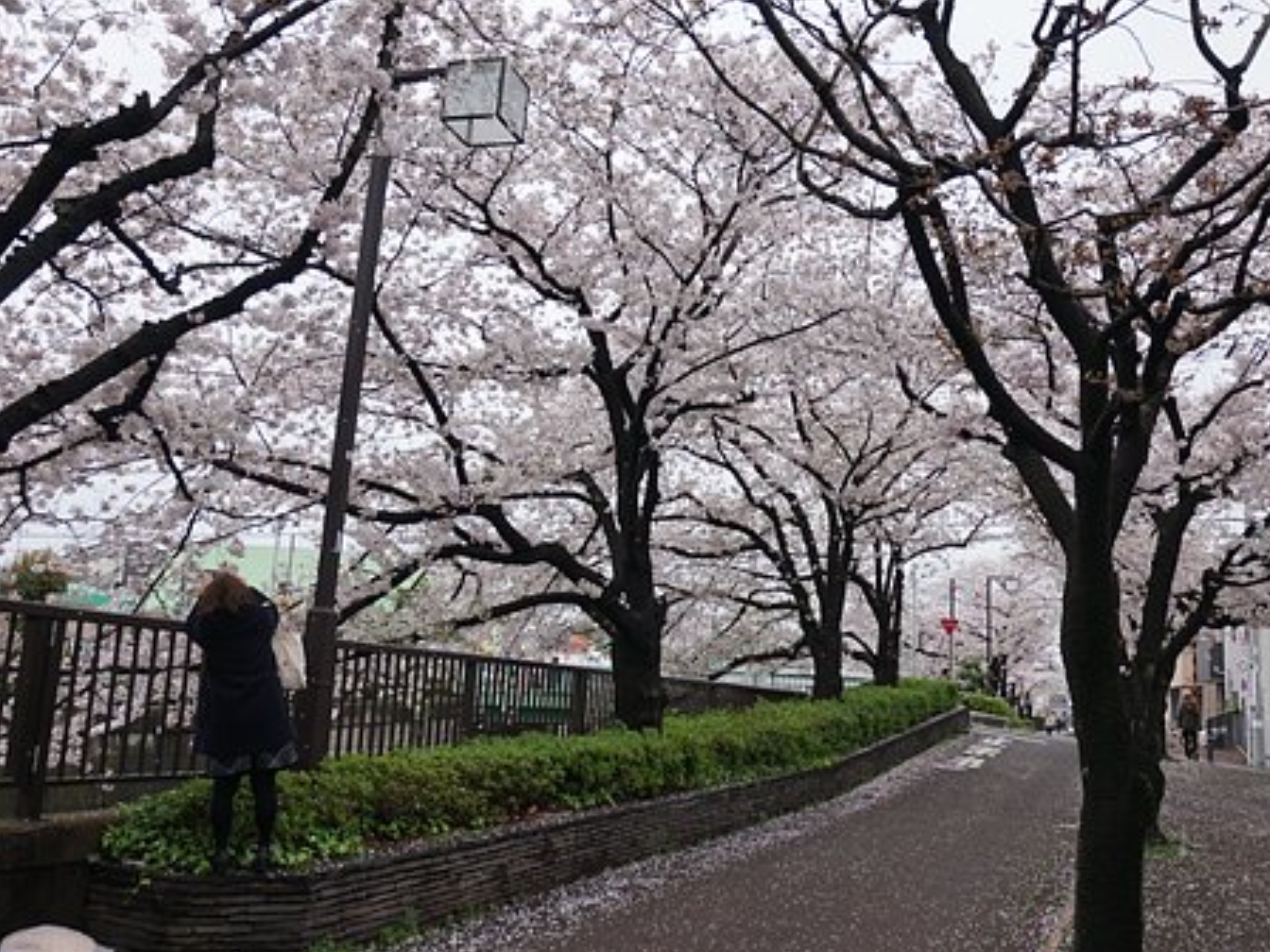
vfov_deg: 41.8
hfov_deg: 53.9
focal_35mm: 34
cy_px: 479
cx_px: 663
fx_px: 1247
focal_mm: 21
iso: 250
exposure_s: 1/160
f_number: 4
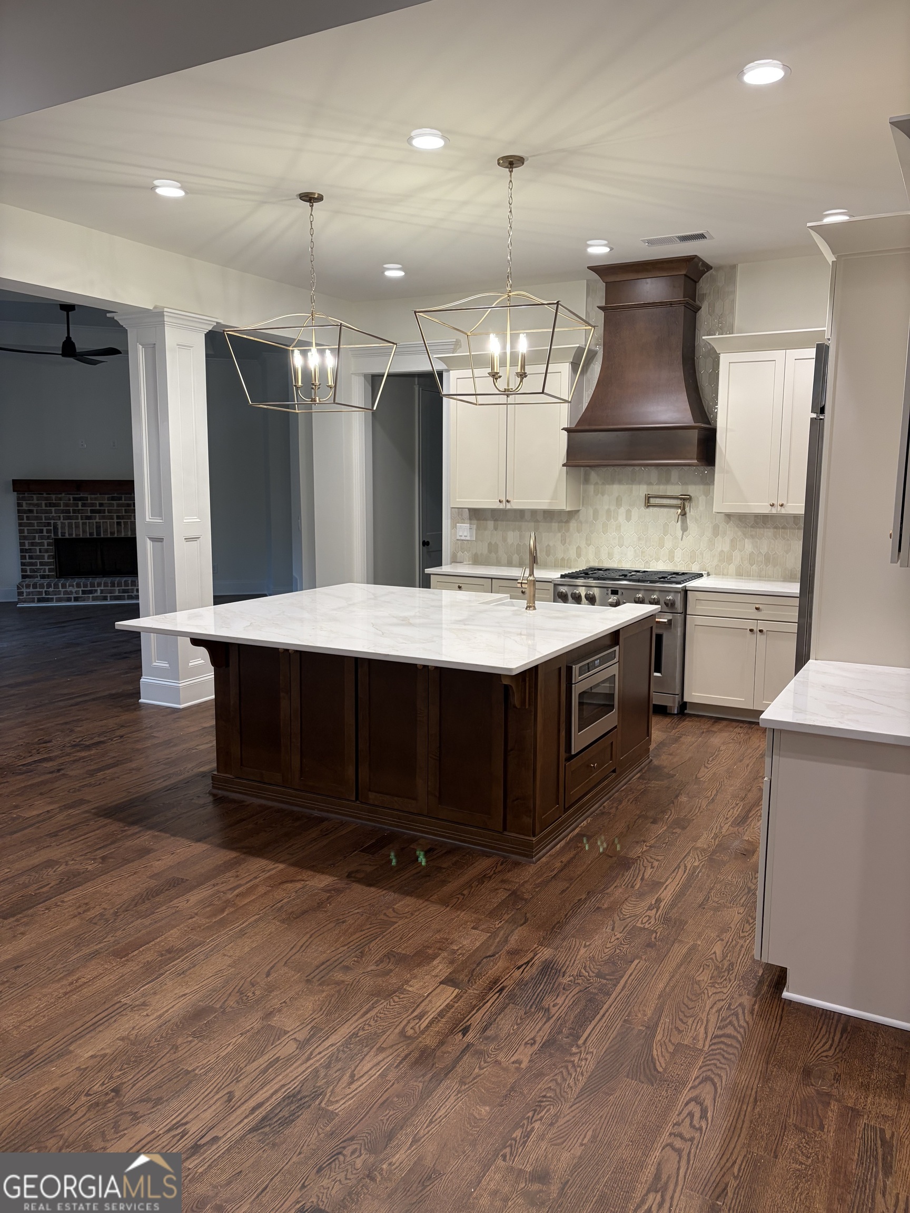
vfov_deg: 67.3
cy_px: 606
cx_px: 455
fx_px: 911
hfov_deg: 53.1
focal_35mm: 26
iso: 100
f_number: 1.6
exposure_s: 1/60
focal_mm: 5.96
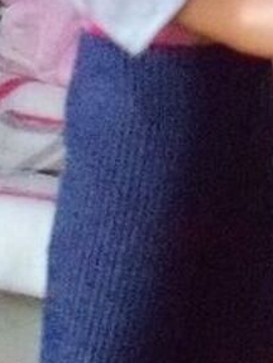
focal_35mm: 162
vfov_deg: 12.1
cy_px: 28
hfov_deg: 9.1
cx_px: 59
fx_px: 1703
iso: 2000
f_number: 3.5
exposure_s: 1/40
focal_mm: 6.2
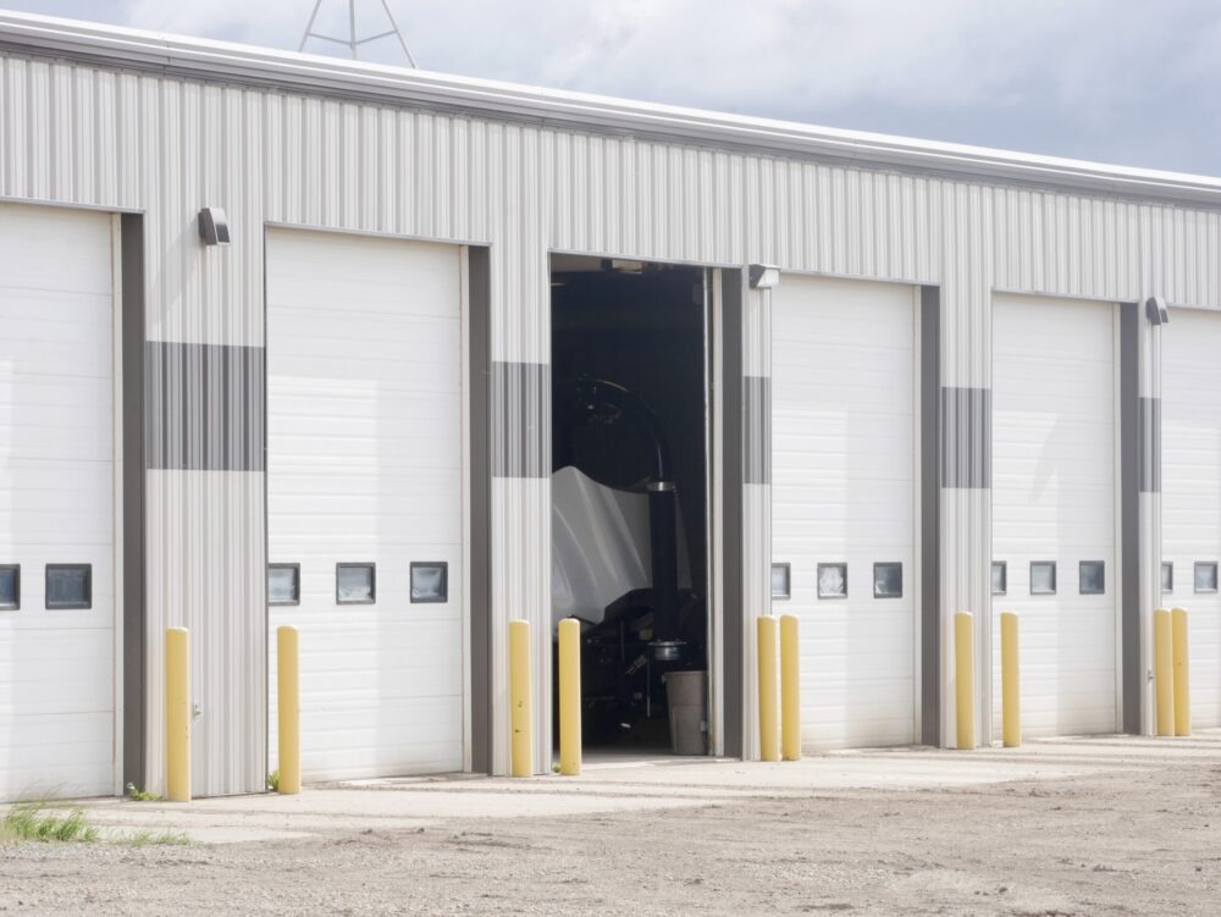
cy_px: 458
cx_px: 610
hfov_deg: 10.5
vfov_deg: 7.9
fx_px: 6634
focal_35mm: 188
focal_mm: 94
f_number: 9
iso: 250
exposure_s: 1/200
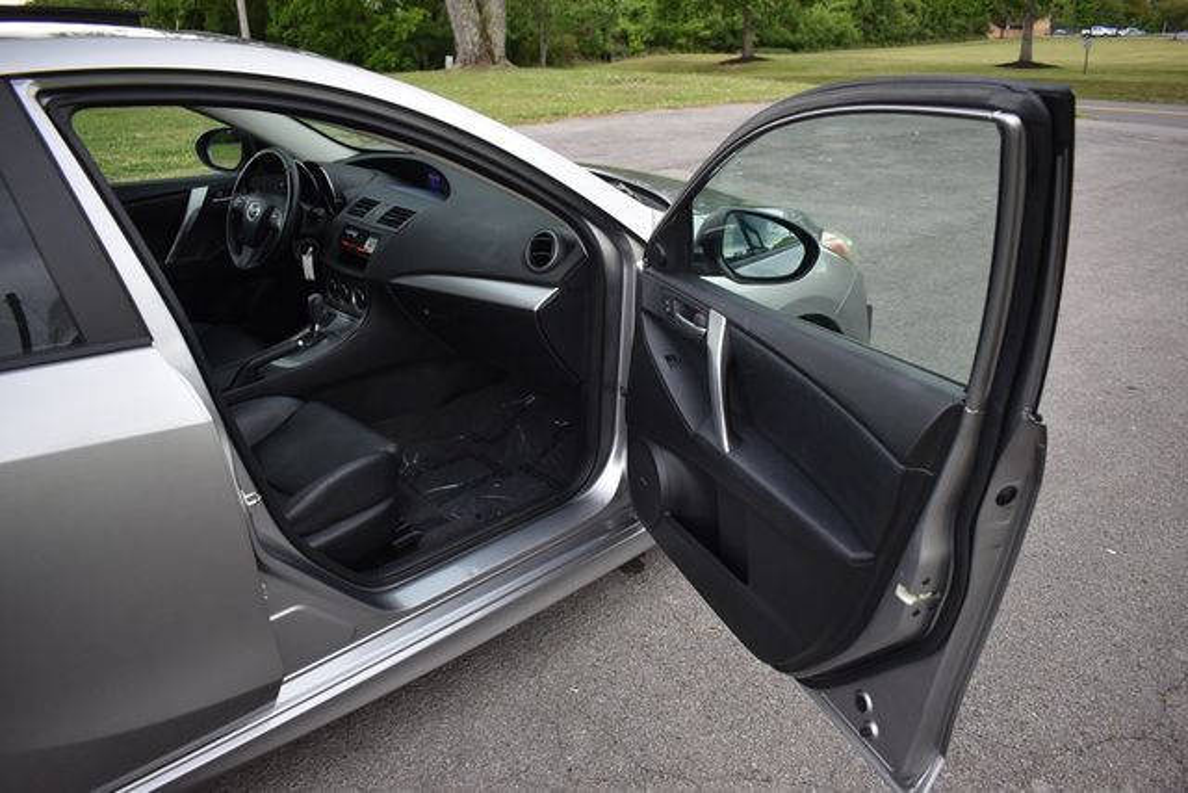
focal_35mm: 27
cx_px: 594
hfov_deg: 67.4
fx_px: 891
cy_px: 396
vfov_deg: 48.0
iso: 560
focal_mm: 18
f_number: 3.5
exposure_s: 1/250
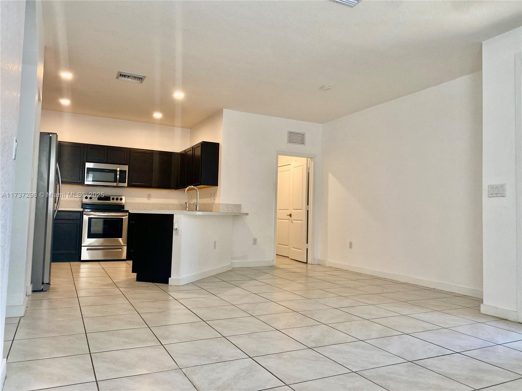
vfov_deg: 53.1
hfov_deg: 67.3
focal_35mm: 26
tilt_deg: +2.6
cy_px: 196
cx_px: 261
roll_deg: -2.2
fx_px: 392
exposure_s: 1/60
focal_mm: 4.25
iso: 125
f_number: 1.8
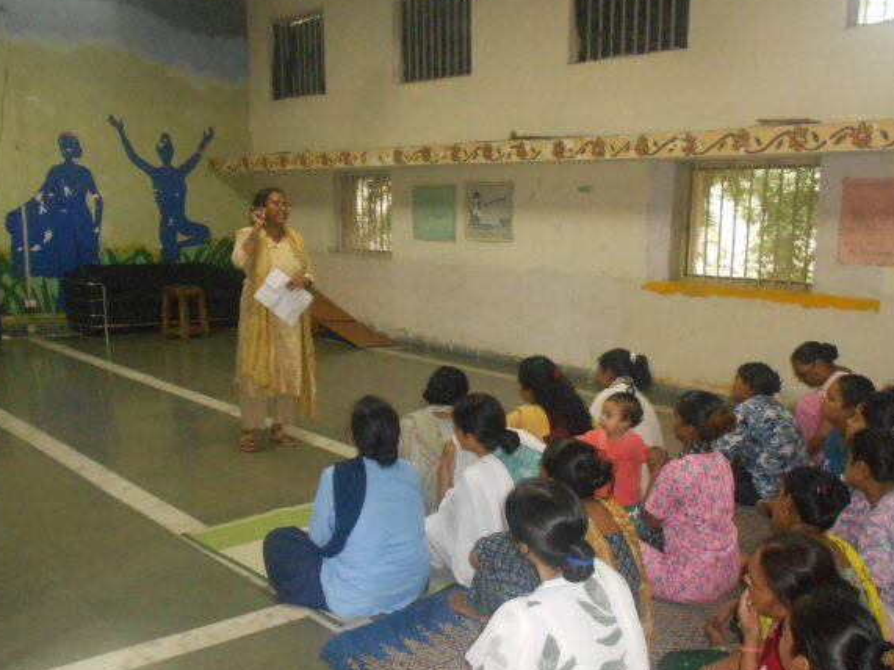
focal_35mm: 36
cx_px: 521
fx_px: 930
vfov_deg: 39.4
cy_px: 416
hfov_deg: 51.1
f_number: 3.2
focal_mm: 4.6
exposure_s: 1/25
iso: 500
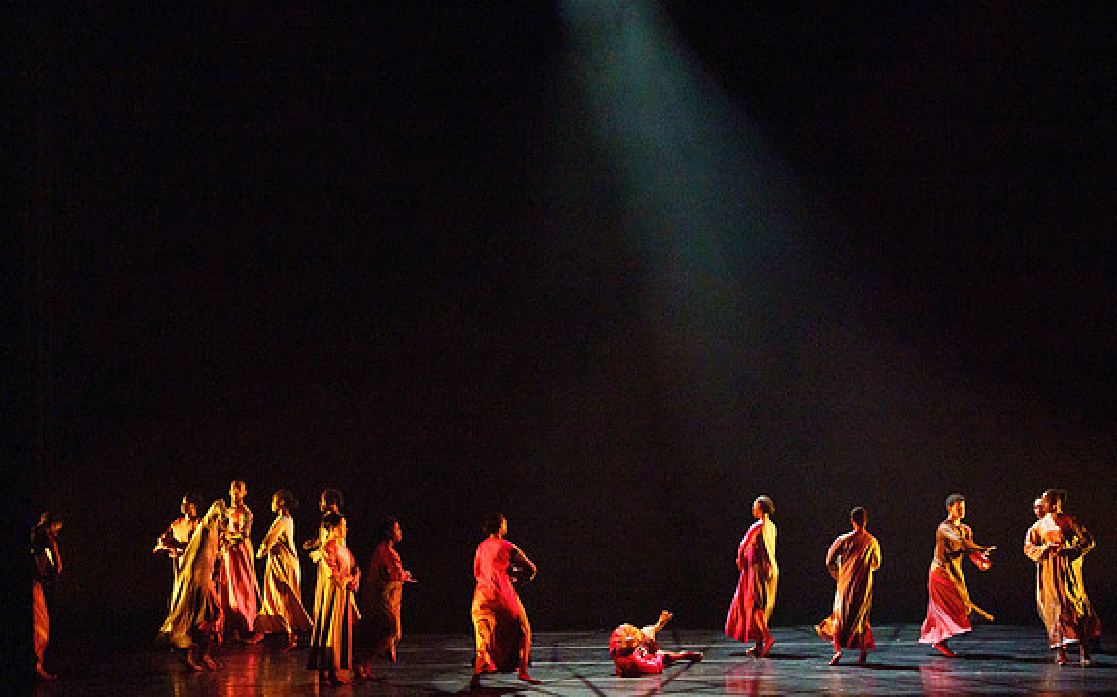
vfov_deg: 11.3
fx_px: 3530
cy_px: 293
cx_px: 633
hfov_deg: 18.0
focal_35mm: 116
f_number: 5.6
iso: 5000
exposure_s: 1/250
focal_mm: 100
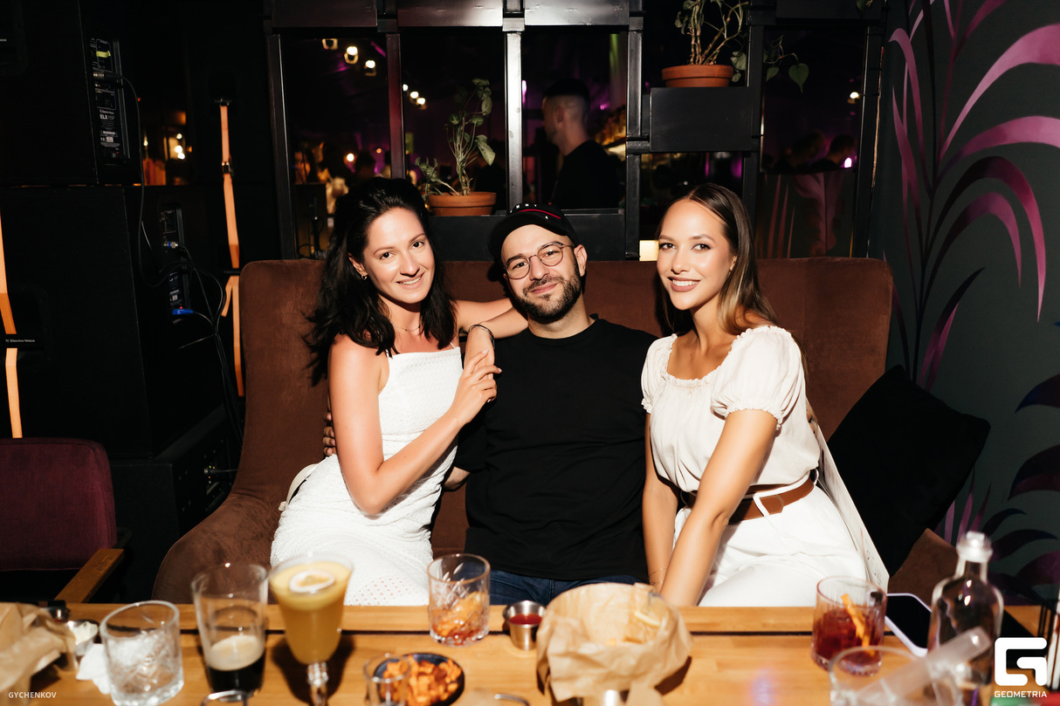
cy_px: 353
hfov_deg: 65.5
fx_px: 824
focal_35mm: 28
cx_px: 530
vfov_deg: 46.4
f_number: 2.5
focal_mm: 28
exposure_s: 1/160
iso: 400
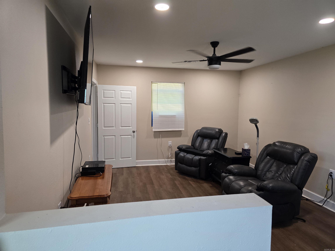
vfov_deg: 58.9
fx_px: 223
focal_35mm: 23
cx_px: 168
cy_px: 126
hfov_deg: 73.9
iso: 320
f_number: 1.7
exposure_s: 1/120
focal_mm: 6.3
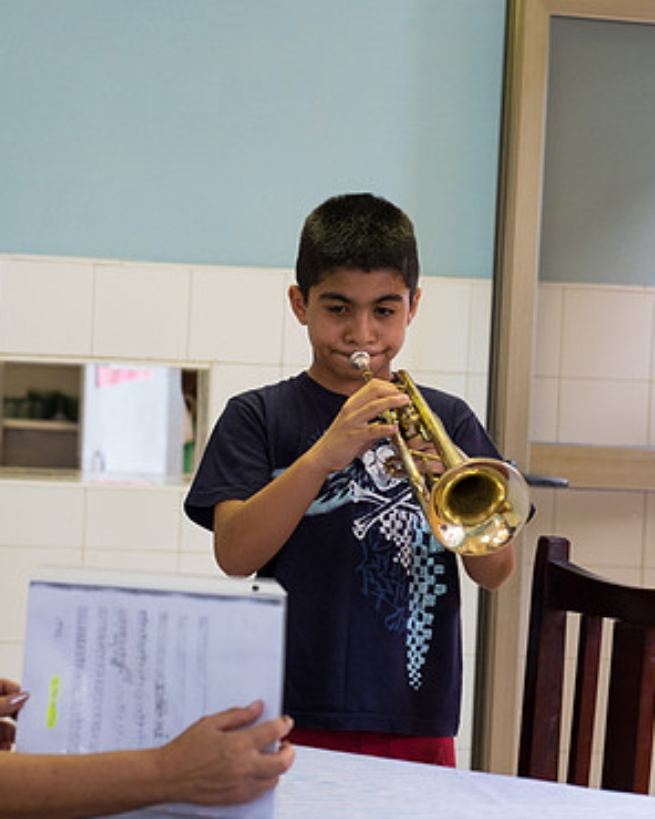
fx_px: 2326
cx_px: 328
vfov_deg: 20.0
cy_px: 392
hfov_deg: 16.0
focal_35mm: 96
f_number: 3.6
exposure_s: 1/60
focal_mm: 56
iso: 500
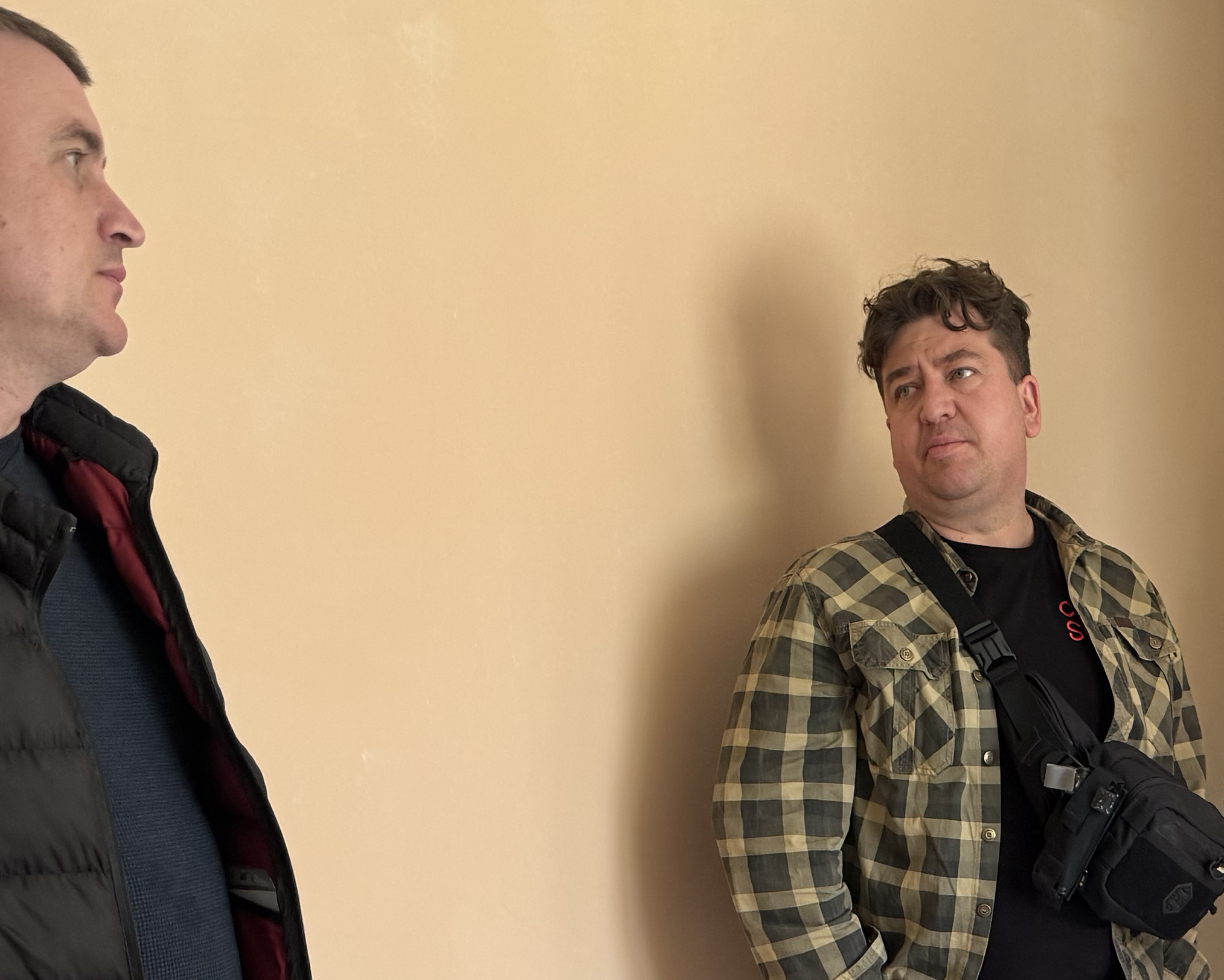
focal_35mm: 66
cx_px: 1007
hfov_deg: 28.0
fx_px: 2391
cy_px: 973
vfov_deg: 22.3
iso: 160
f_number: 1.78
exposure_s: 1/121
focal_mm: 6.76
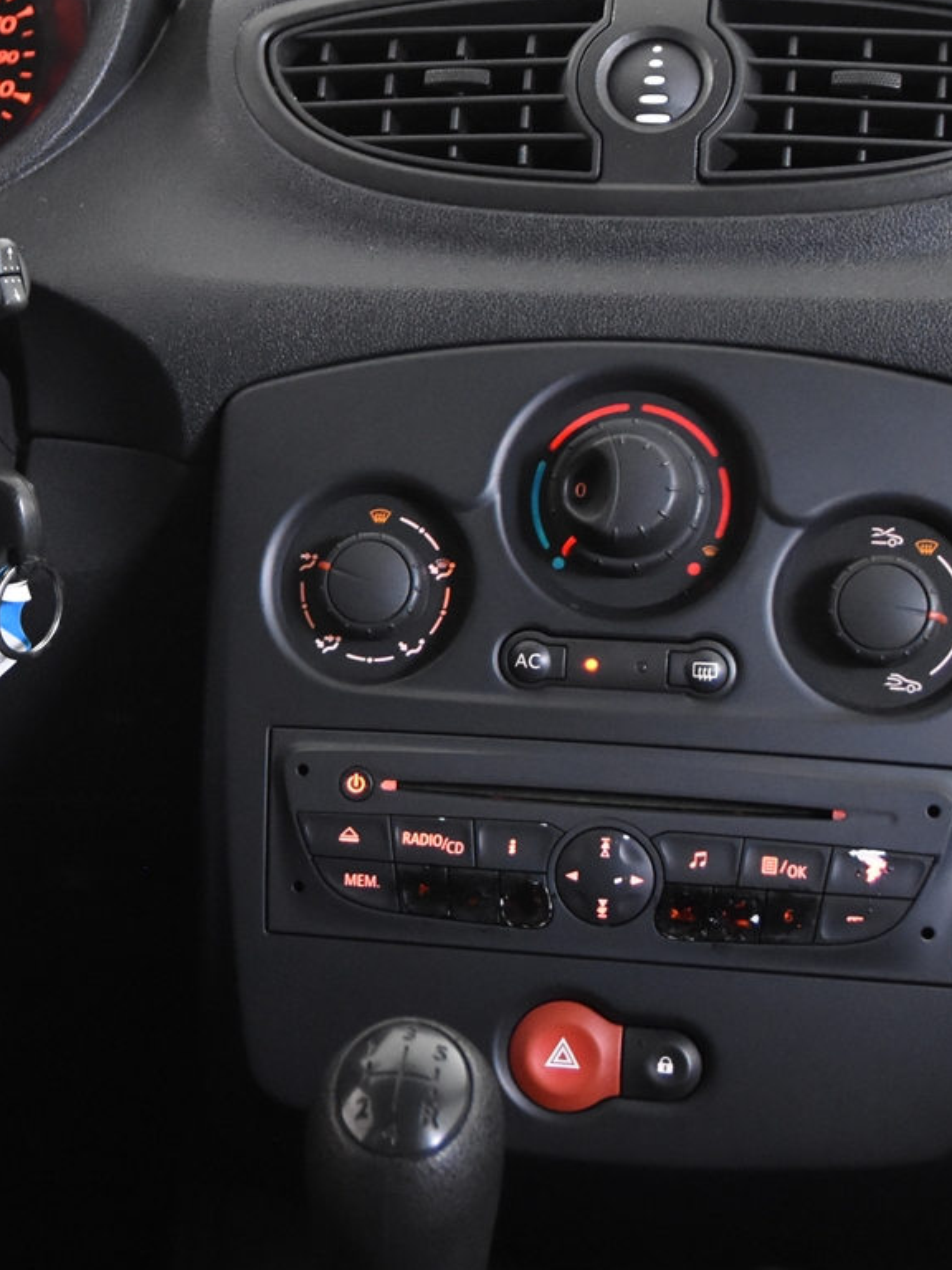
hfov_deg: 14.3
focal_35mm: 101
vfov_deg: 19.4
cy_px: 509
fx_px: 3704
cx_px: -111
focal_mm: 28
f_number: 3.2
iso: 3200
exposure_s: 1/50
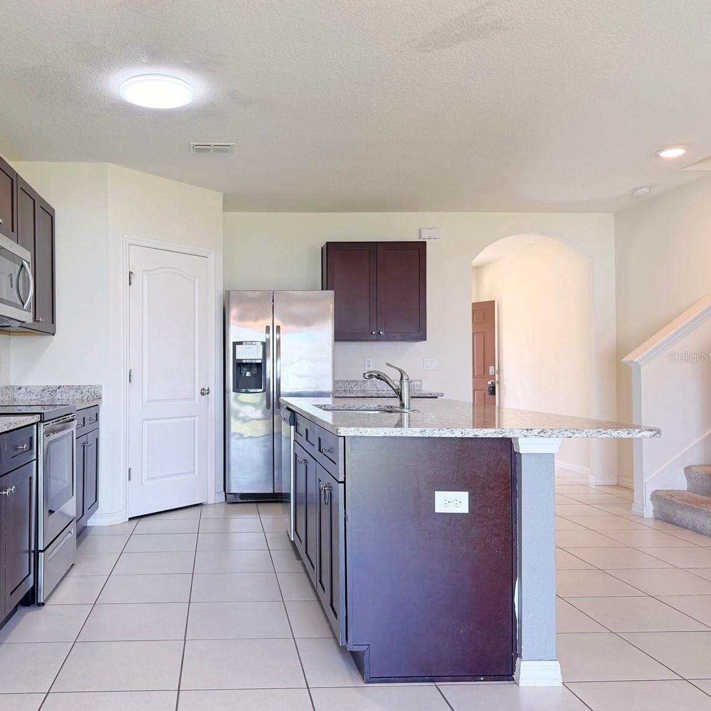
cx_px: 239
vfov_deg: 55.6
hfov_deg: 54.5
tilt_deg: +1.0
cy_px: 357
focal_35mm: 29
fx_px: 674
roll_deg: -0.2
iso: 100
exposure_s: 1/120
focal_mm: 6.76
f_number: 1.78
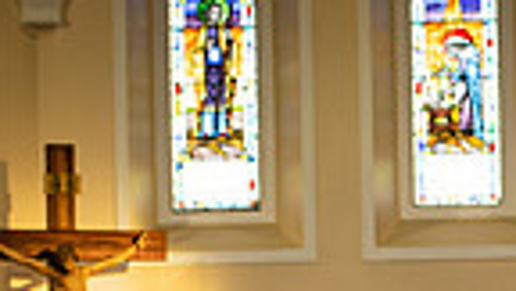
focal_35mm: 423
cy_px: 688
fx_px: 5788
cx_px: 598
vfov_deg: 2.8
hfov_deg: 5.1
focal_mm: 100
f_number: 2.8
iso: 400
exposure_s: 1/250
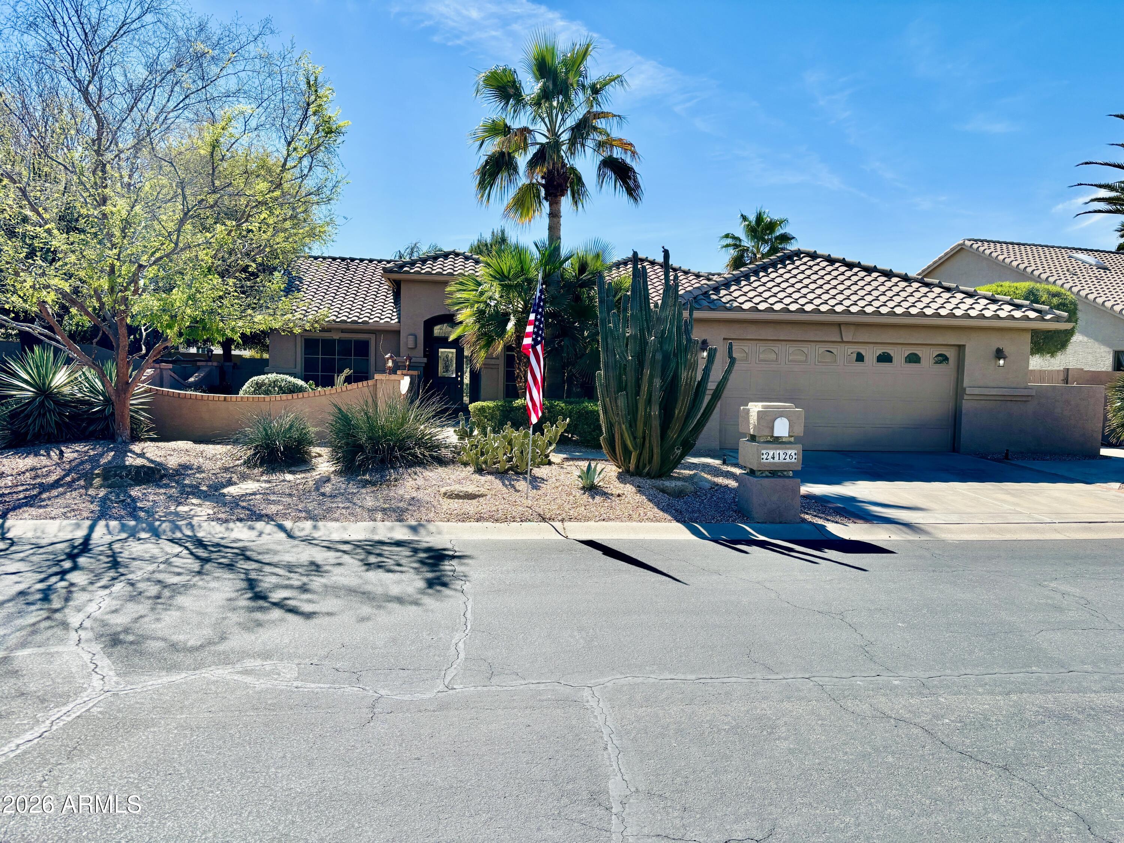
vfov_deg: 53.1
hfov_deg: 67.3
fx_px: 844
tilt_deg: -3.7
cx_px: 562
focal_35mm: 26
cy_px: 422
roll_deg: -1.4
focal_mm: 5.96
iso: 50
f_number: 1.6
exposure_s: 1/3205
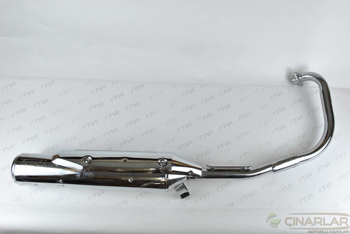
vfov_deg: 34.3
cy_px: 117
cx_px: 175
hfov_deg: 49.5
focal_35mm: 39
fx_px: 380
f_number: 6.3
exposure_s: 1/15
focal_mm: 26
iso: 200
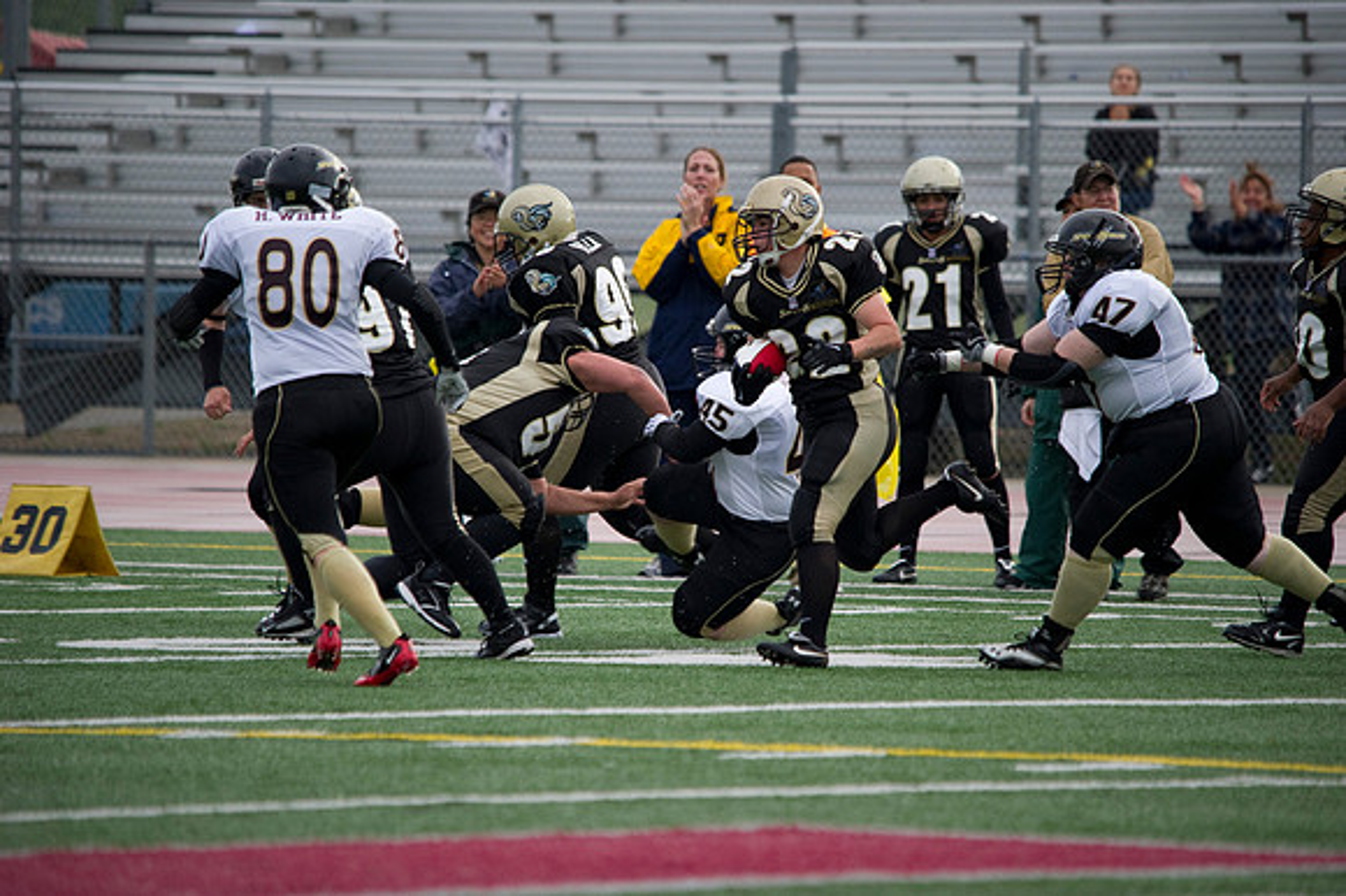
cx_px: 673
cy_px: 448
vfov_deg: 3.1
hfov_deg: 4.6
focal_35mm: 450
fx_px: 16815
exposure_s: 1/1000
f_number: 6.3
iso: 1600
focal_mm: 450
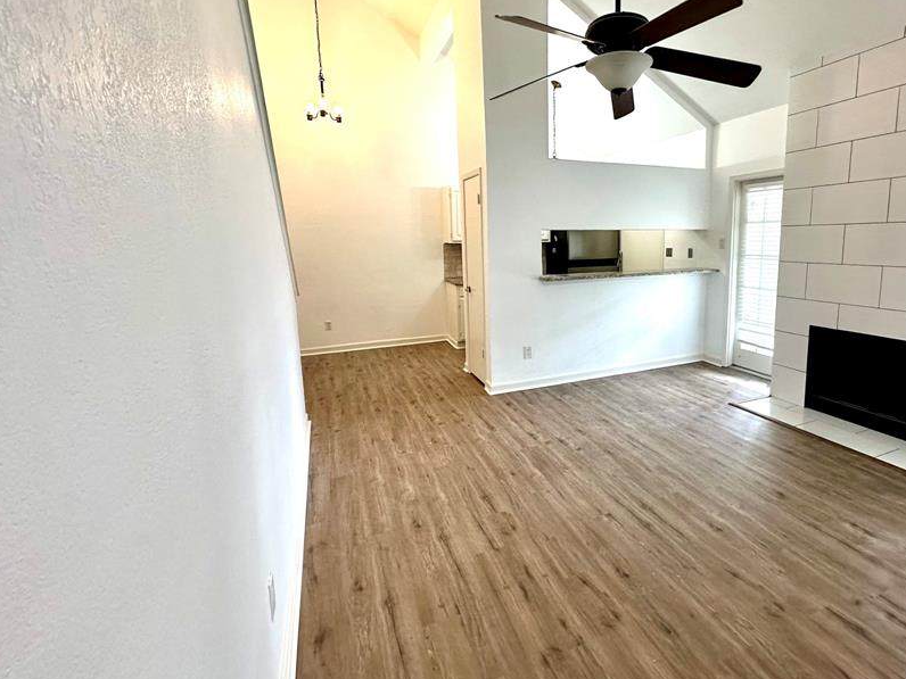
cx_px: 541
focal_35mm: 18
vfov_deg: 71.4
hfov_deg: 86.7
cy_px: 304
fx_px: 471
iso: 250
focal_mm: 2.22
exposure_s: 1/120
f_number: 2.2
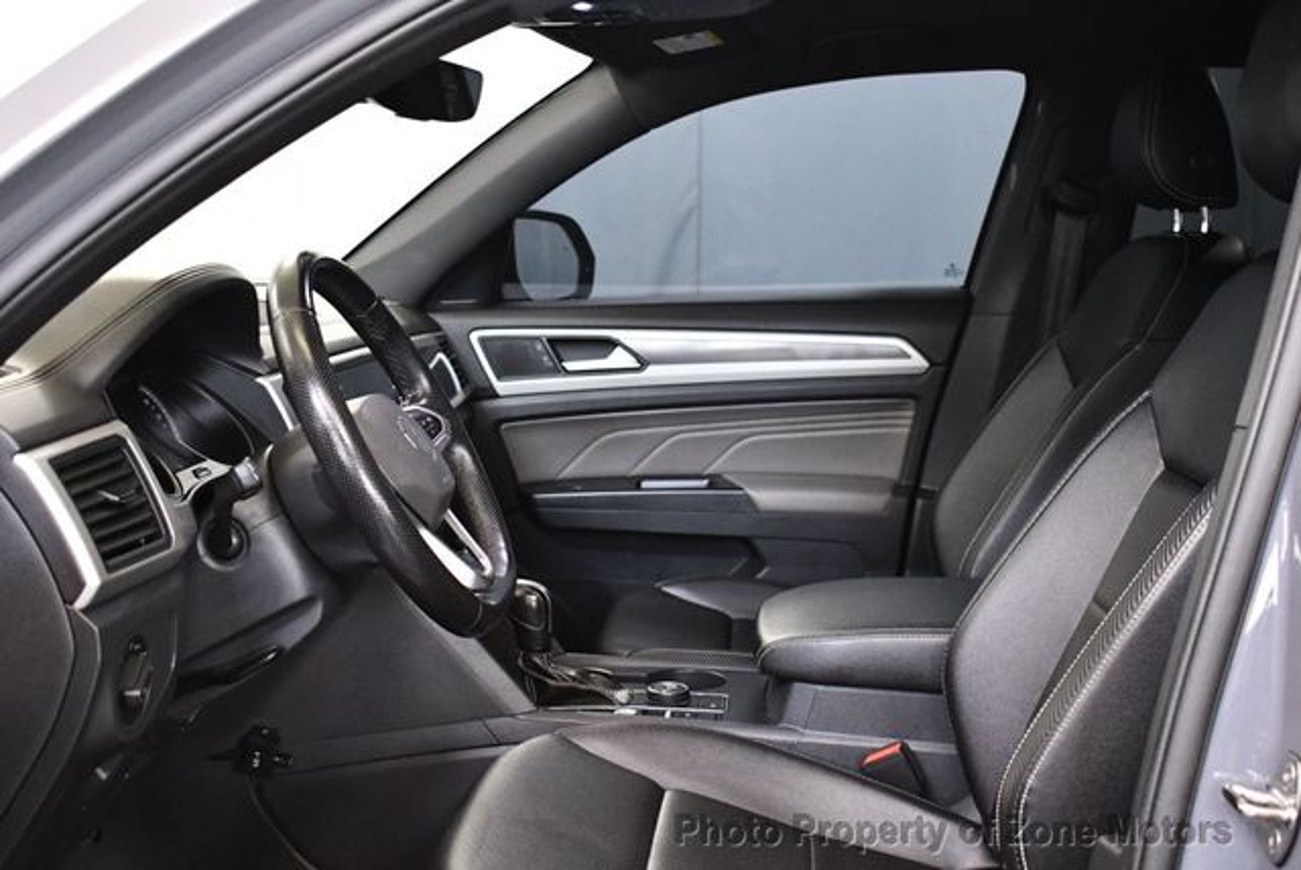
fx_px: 1736
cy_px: 435
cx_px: 650
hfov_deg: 41.1
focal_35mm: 48
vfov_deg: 28.1
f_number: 4
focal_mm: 24
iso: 3200
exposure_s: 1/100
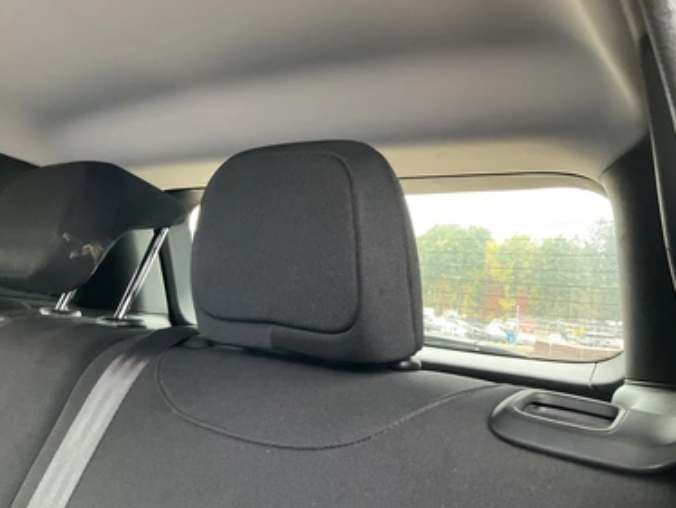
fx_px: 606
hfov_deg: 58.3
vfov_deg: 45.5
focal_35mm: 31
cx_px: 338
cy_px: 251
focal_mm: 3
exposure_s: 1/45
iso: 320
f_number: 1.8
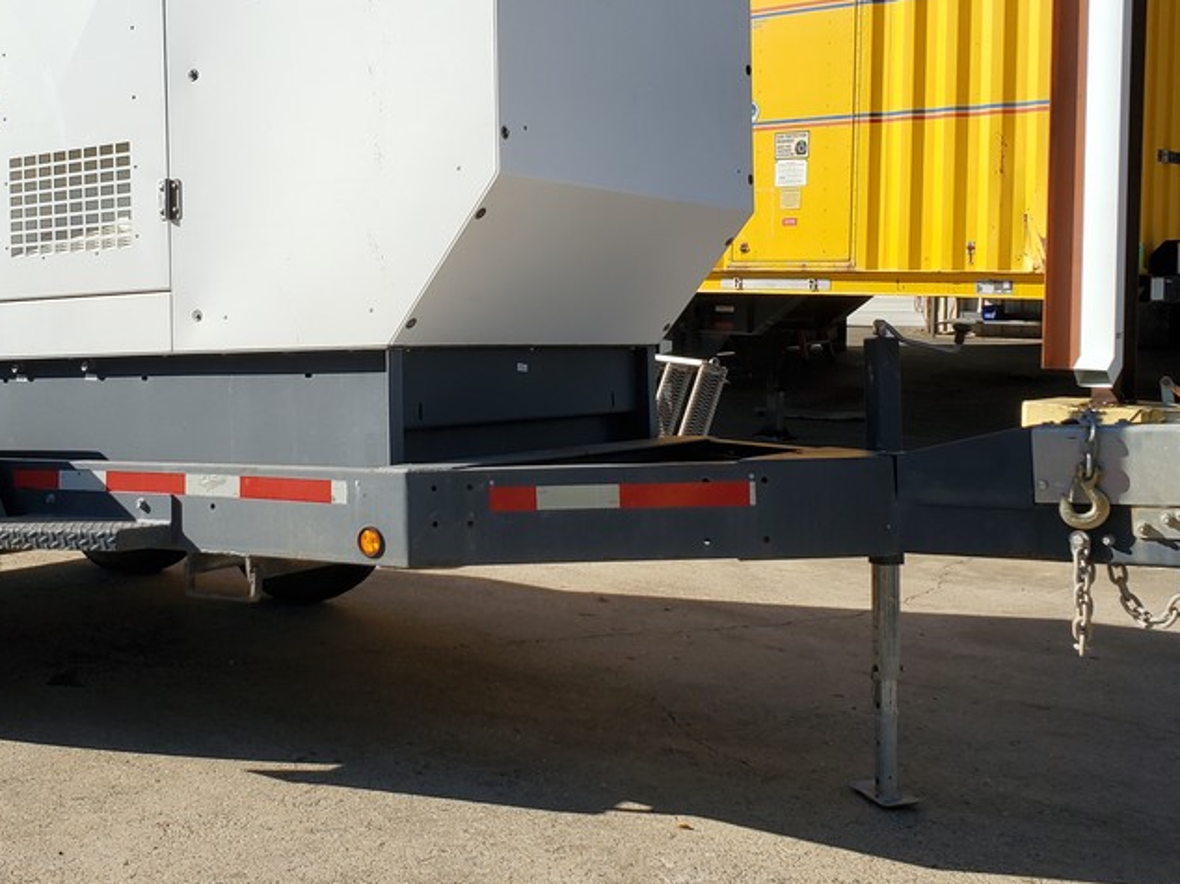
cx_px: 395
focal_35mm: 42
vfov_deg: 34.1
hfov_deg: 44.2
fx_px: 1431
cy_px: 328
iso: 50
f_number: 2.4
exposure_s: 1/1554
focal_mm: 4.3
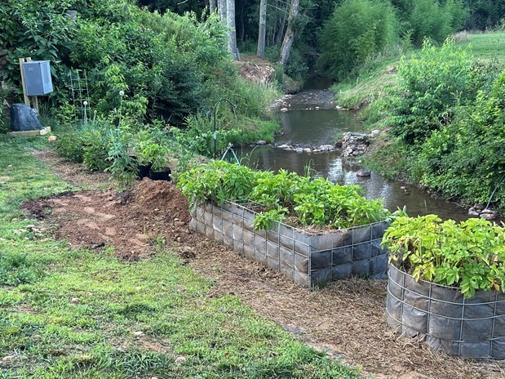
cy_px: 216
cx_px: 210
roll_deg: +2.6
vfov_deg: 33.5
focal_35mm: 43
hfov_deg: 43.7
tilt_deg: -16.8
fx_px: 627
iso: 50
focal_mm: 5.7
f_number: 1.5
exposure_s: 1/121
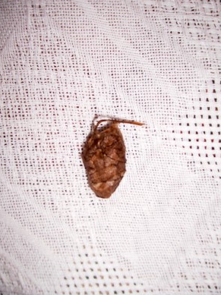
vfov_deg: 52.7
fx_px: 298
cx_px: 112
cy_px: 150
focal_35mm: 35
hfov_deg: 40.6
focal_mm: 5.6
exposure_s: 1/60
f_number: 2.7
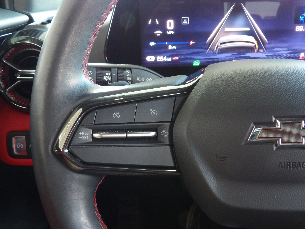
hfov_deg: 55.4
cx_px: 152
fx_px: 291
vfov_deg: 42.9
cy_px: 114
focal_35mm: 33
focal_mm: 5.9
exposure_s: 1/20
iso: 623
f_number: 3.6
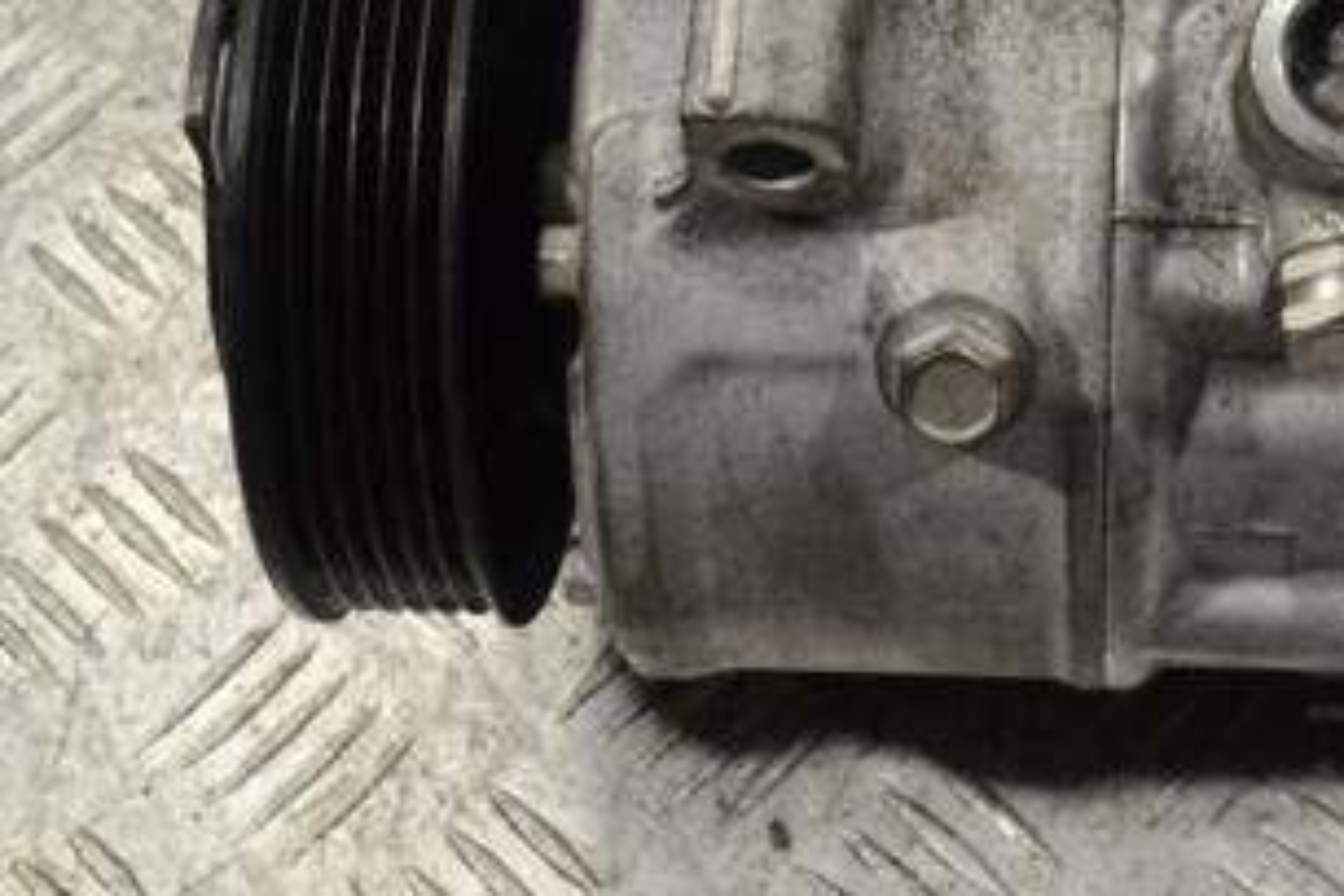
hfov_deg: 21.2
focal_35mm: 94
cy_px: 26
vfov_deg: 14.3
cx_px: 1212
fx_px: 3509
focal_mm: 32
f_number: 9
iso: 3200
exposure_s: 1/320
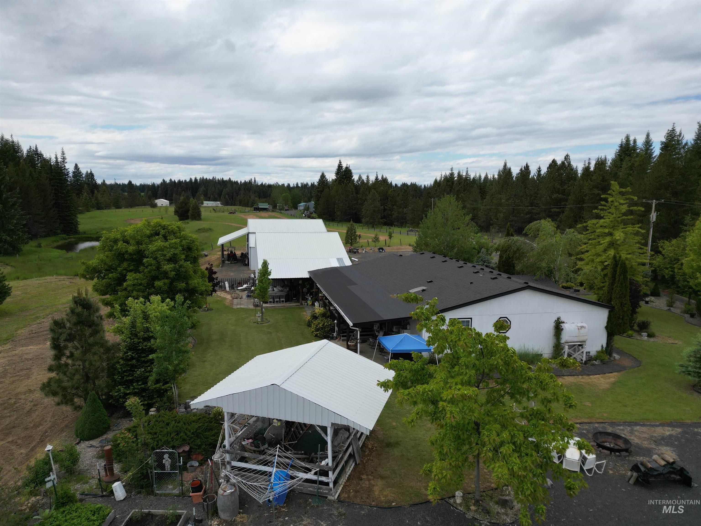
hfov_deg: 71.6
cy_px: 263
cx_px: 350
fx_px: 486
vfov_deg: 56.8
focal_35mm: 24
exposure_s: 1/4000
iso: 110
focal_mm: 6.72
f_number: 1.7
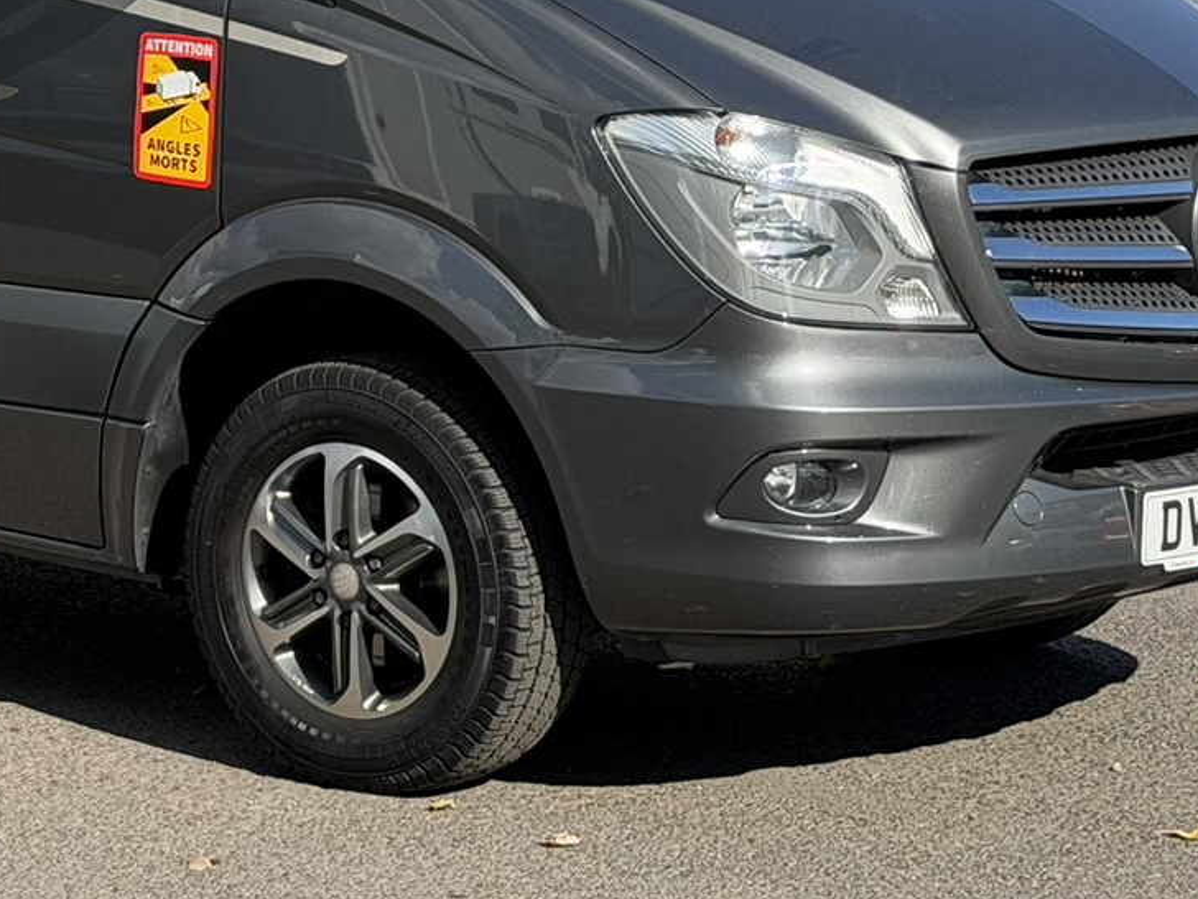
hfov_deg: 14.3
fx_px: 4672
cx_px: -100
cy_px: 100
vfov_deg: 10.9
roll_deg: +0.1
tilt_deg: -2.6
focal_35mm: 135
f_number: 1.78
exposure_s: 1/2762
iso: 100
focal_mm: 6.76
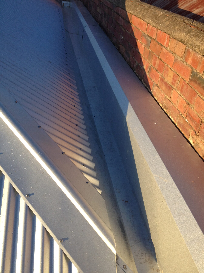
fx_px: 275
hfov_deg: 40.7
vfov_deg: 52.6
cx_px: 102
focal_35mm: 35
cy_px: 136
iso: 64
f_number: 2.4
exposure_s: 1/649
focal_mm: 4.28
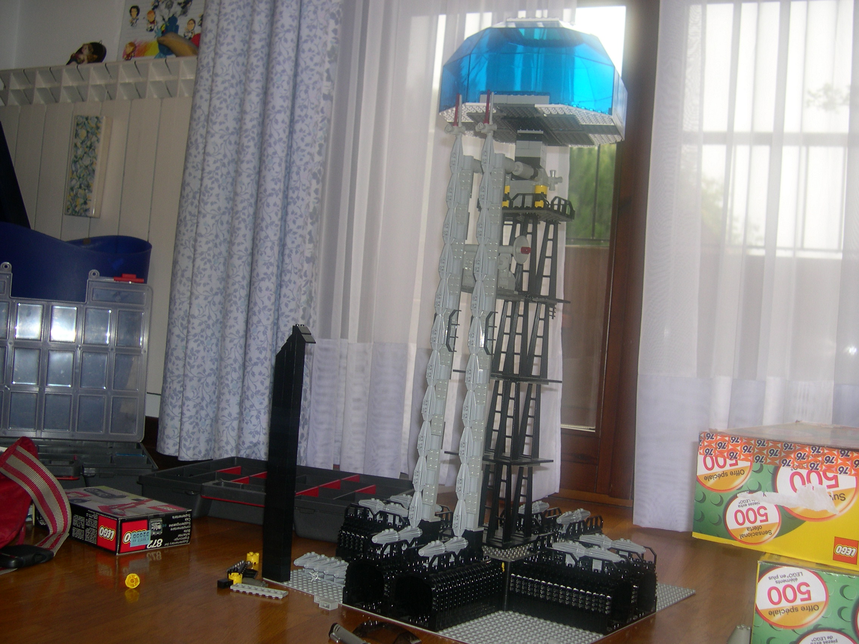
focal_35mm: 38
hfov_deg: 49.0
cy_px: 322
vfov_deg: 37.7
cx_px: 430
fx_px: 943
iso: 100
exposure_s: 1/30
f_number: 2.8
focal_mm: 8
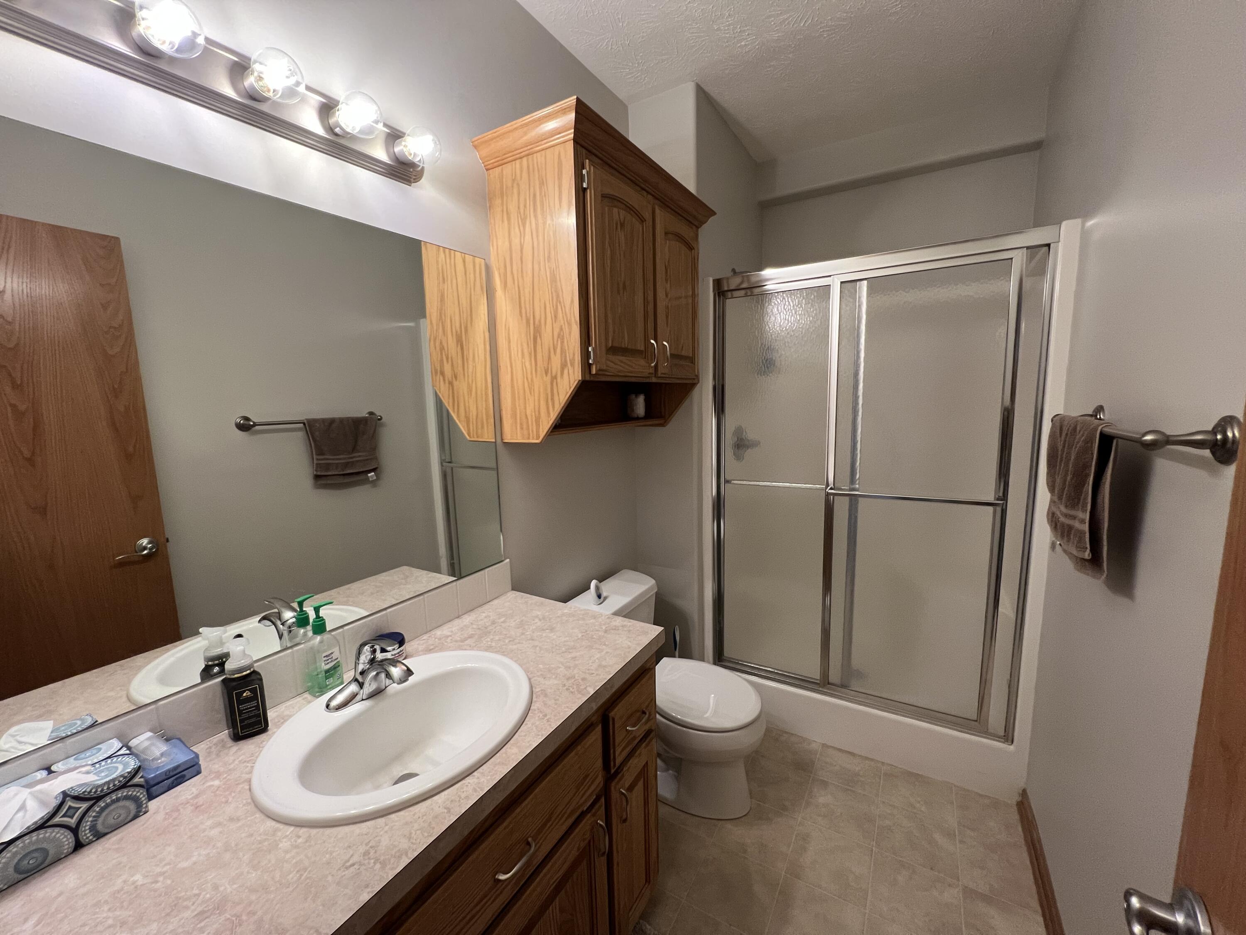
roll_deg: +1.8
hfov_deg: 106.2
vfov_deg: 89.9
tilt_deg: -7.5
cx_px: 623
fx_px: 468
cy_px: 468
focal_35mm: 13
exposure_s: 1/60
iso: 250
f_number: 1.8
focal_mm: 1.57
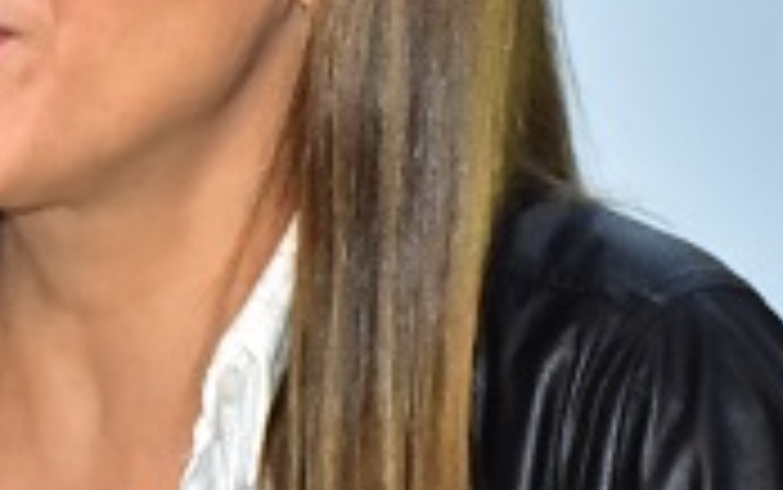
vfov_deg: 4.8
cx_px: 225
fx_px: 5893
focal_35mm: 276
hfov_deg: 7.6
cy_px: 355
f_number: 7.1
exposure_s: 1/250
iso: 2000
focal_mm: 42
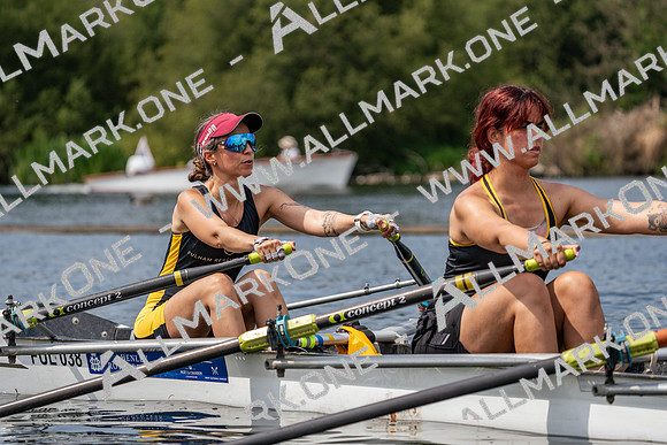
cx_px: 334
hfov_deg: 10.3
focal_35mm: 200
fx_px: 3706
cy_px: 222
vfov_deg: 6.9
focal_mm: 200
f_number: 5.6
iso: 200
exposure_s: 1/1600
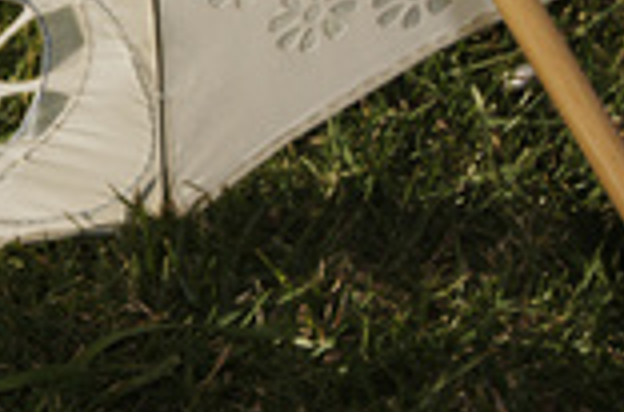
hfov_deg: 9.4
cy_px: -156
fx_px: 3743
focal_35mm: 217
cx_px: -152
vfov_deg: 6.2
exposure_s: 1/160
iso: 100
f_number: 16
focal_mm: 45
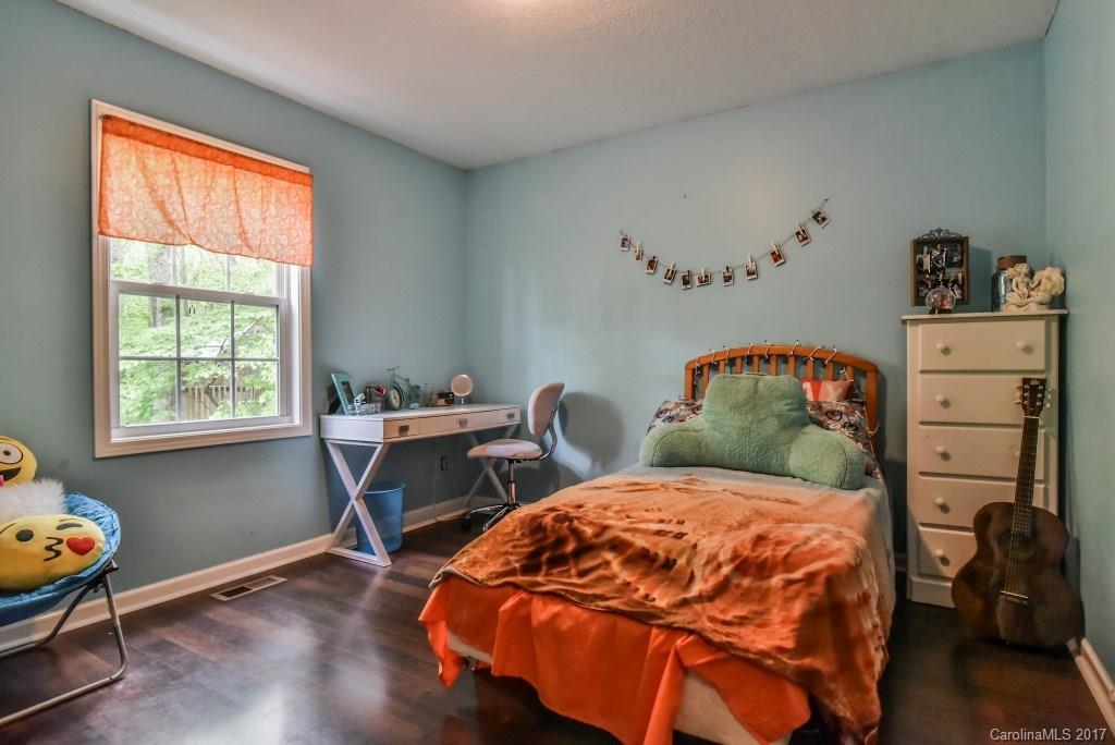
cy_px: 372
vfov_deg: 64.6
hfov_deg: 86.9
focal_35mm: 19
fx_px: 589
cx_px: 558
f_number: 9
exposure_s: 1/80
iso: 4000
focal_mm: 19
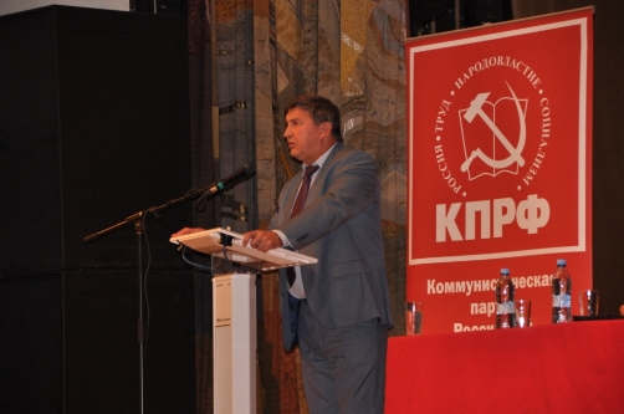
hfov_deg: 13.1
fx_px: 2726
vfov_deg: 8.7
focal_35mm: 158
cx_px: 312
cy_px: 207
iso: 800
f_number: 5.3
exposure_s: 1/60
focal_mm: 105
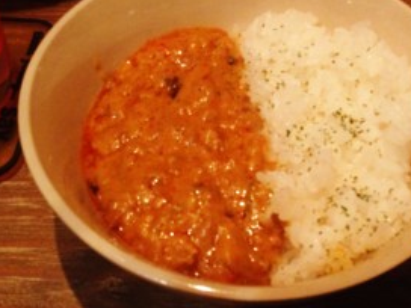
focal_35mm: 58
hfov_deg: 32.9
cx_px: 284
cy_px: 131
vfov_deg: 25.2
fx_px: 689
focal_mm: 4.28
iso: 250
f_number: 2.4
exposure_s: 1/20
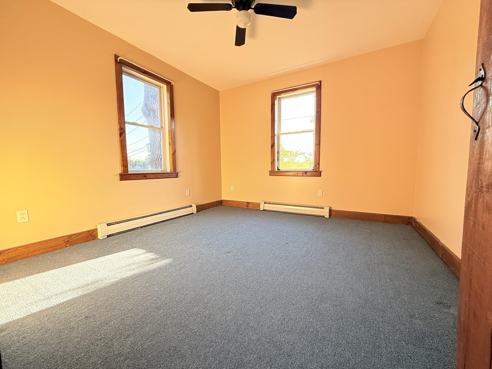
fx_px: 199
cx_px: 246
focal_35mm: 14
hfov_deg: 102.1
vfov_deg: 85.7
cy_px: 184
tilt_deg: -4.6
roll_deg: +0.4
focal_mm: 2.22
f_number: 2.2
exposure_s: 1/100
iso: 64
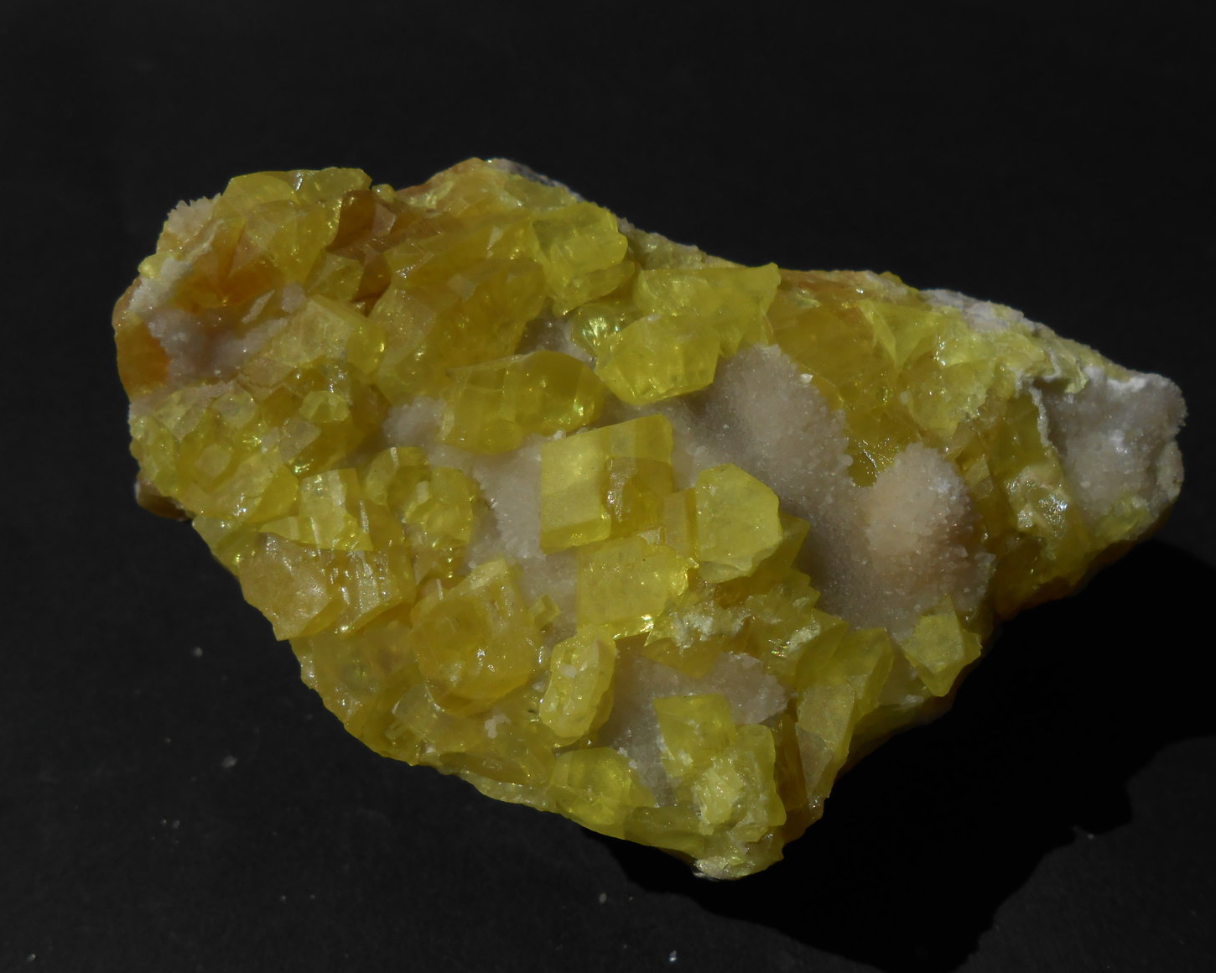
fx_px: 1008
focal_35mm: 28
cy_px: 500
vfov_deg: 51.5
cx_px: 589
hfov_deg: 62.2
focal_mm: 4.6
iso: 80
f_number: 11.5
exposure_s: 1/400
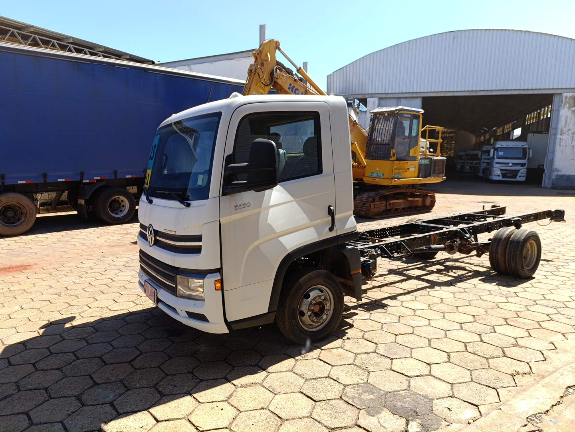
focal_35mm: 23
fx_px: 382
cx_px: 288
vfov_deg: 58.9
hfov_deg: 73.9
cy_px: 216
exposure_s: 1/304
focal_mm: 6.14
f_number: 1.6
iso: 50
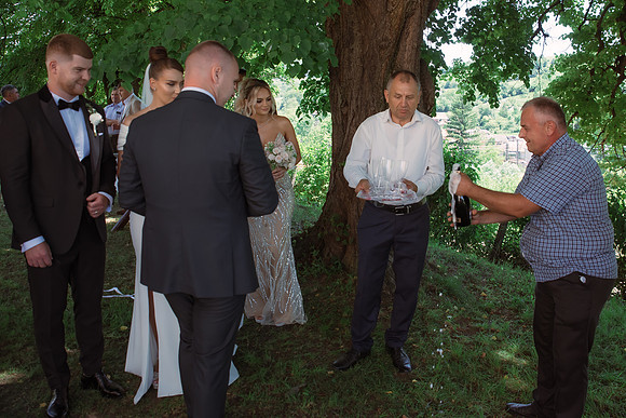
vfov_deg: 44.1
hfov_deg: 62.8
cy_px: 164
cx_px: 344
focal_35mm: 29
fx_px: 512
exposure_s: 1/320
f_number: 4.5
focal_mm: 24
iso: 320
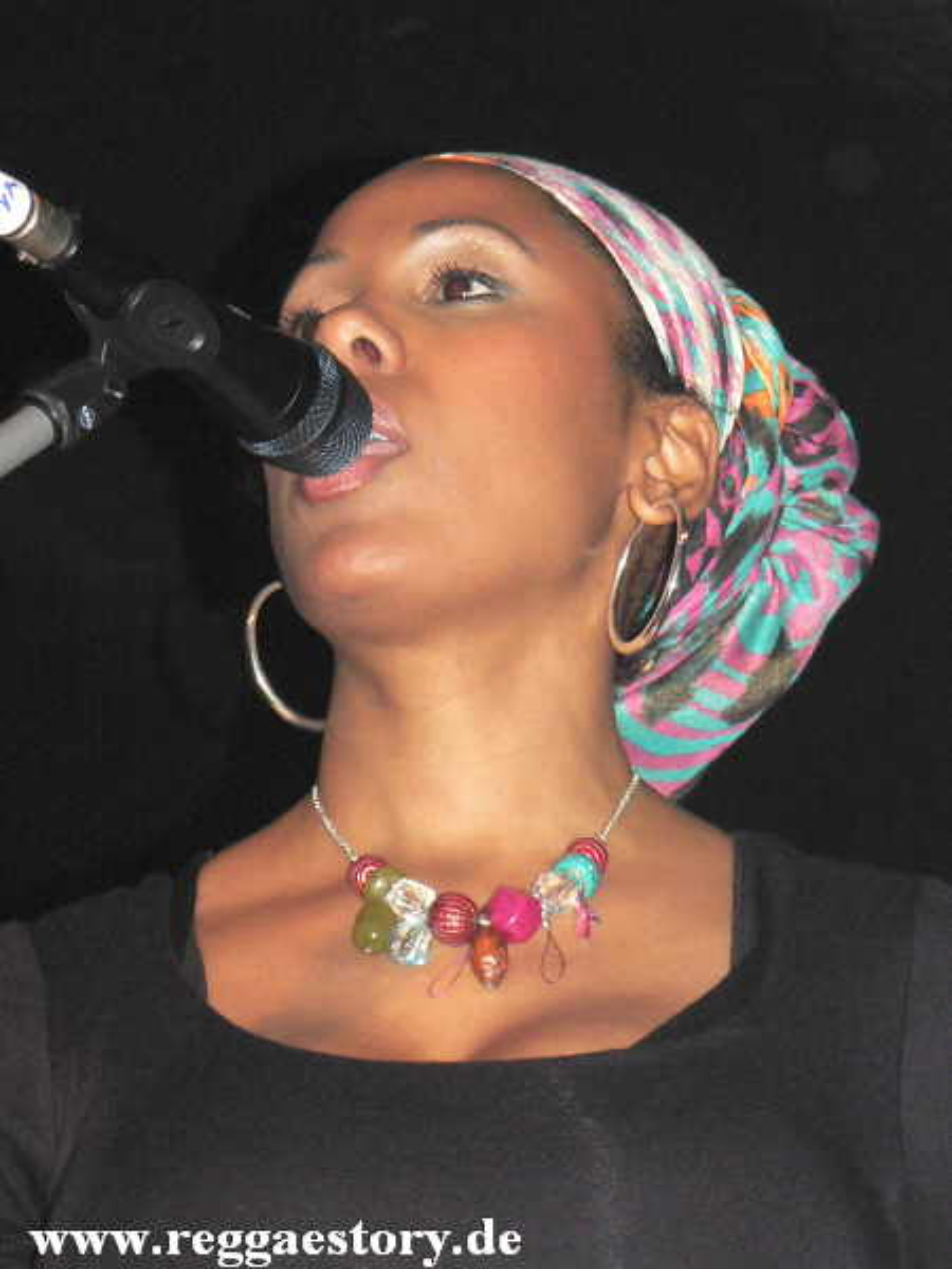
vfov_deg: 16.3
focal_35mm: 121
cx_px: 476
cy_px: 634
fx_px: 4437
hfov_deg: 12.2
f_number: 3.2
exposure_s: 1/60
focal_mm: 20.7
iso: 400
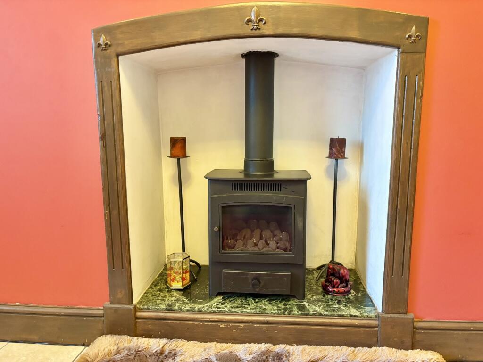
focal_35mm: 26
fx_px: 363
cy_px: 181
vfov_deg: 53.1
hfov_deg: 67.3
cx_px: 242
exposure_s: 1/33
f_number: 1.6
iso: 400
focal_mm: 5.96
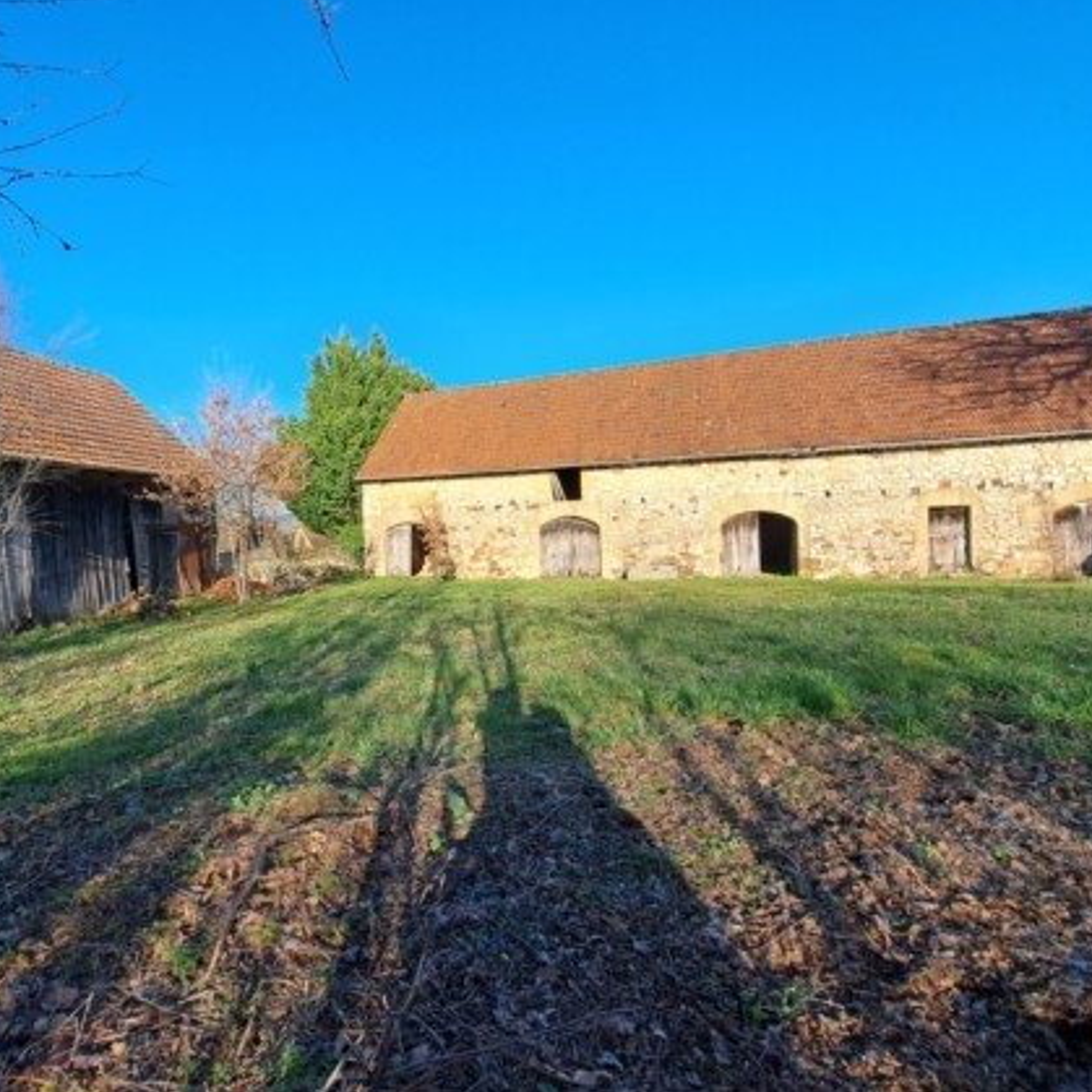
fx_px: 571
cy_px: 529
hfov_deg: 86.6
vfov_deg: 87.4
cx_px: 448
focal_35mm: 16
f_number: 2.2
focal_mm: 1.74
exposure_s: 1/731
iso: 50
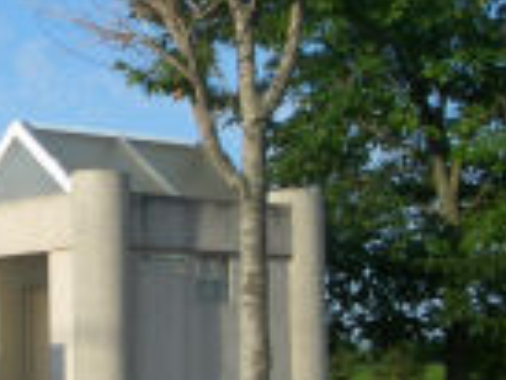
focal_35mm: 108
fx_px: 1580
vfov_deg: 13.7
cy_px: 190
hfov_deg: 17.6
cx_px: -41
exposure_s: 1/500
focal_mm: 5.8
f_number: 4.3
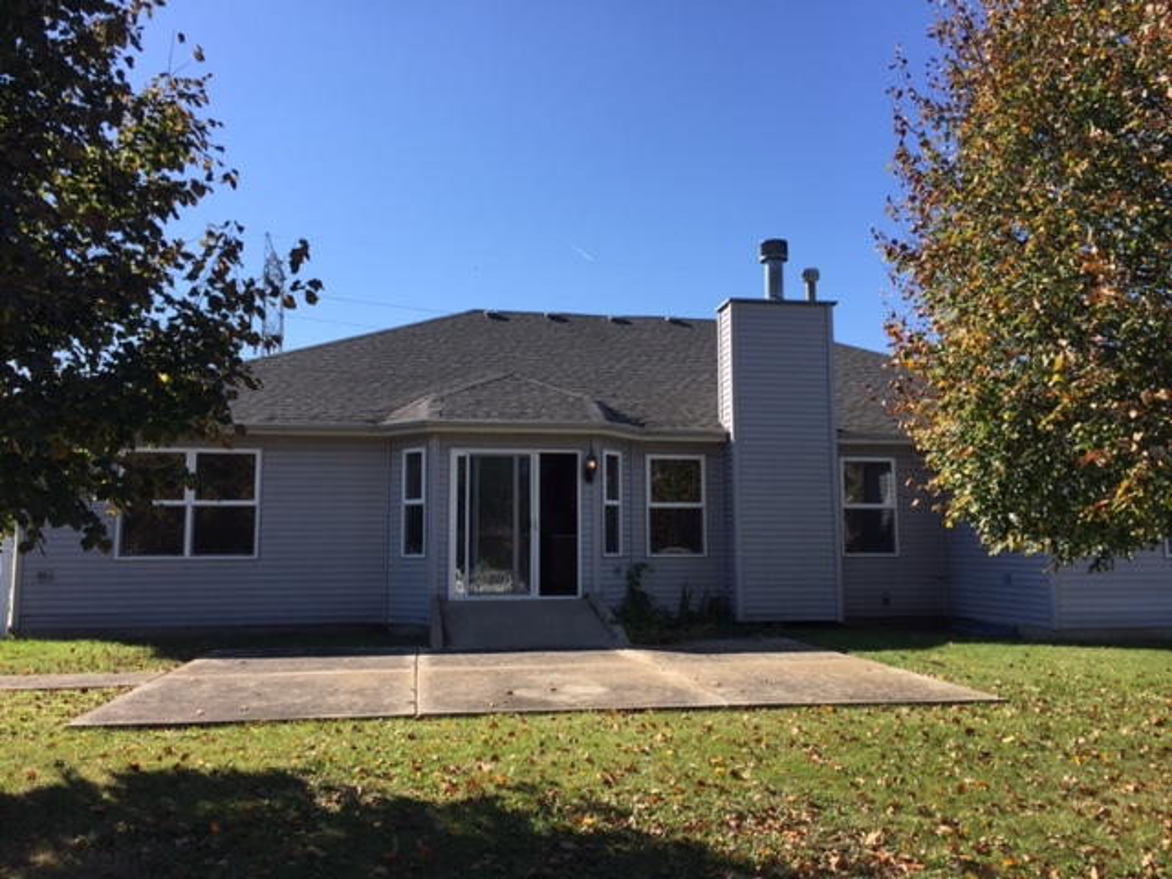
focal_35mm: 29
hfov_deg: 61.7
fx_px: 982
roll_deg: +2.7
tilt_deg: +7.6
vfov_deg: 48.2
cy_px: 440
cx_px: 586
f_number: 2.2
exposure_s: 1/1721
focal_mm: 4.15
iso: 32
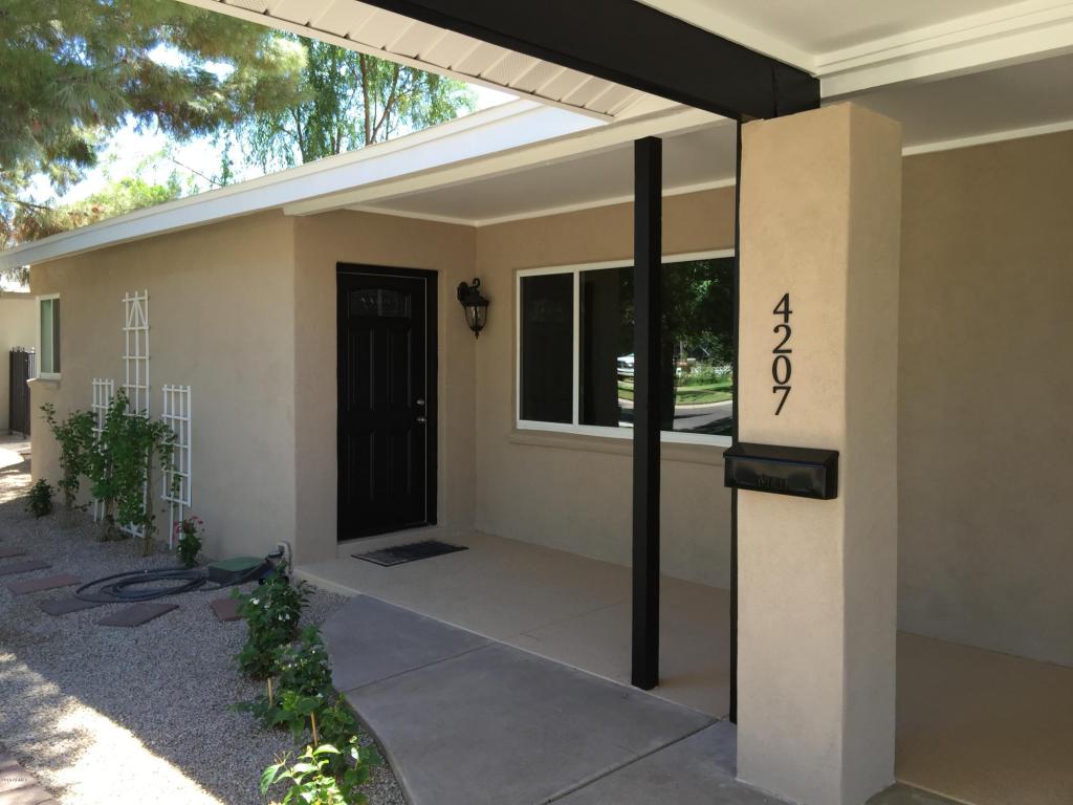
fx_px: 899
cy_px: 402
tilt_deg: -1.7
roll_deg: -0.7
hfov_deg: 61.7
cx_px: 536
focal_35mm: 29
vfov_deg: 48.2
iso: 32
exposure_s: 1/181
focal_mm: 4.15
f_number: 2.2
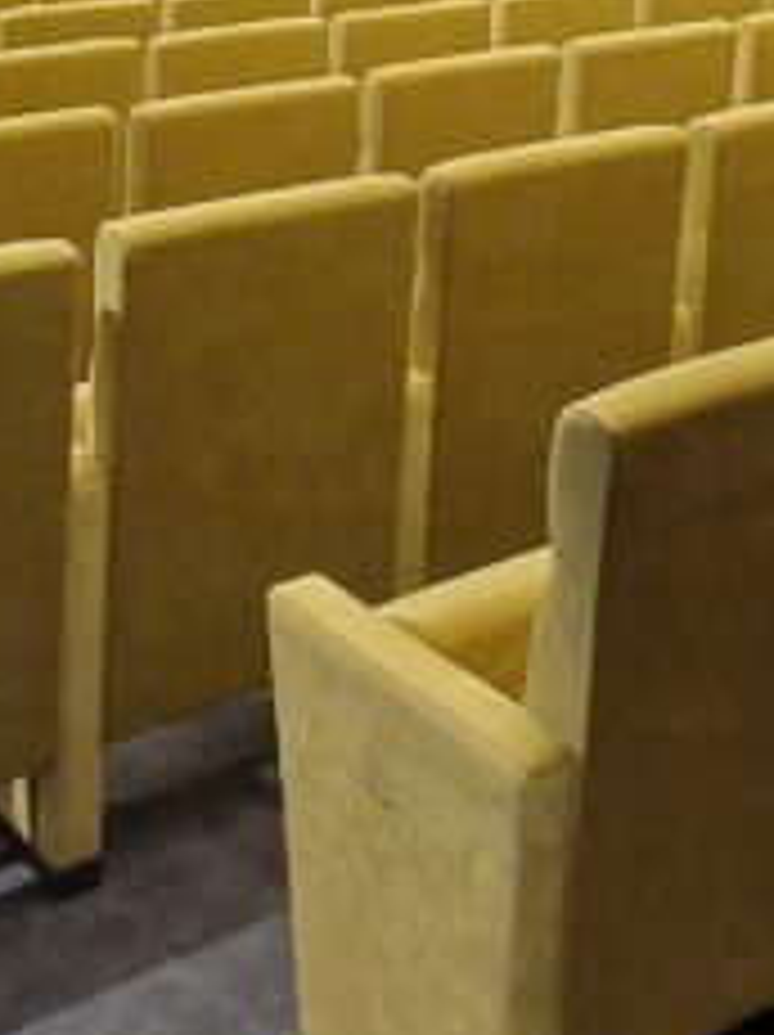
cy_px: -122
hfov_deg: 25.2
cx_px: 382
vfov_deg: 29.7
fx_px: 1732
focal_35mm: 58
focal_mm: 2.2
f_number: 2.2
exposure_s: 1/33
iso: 800
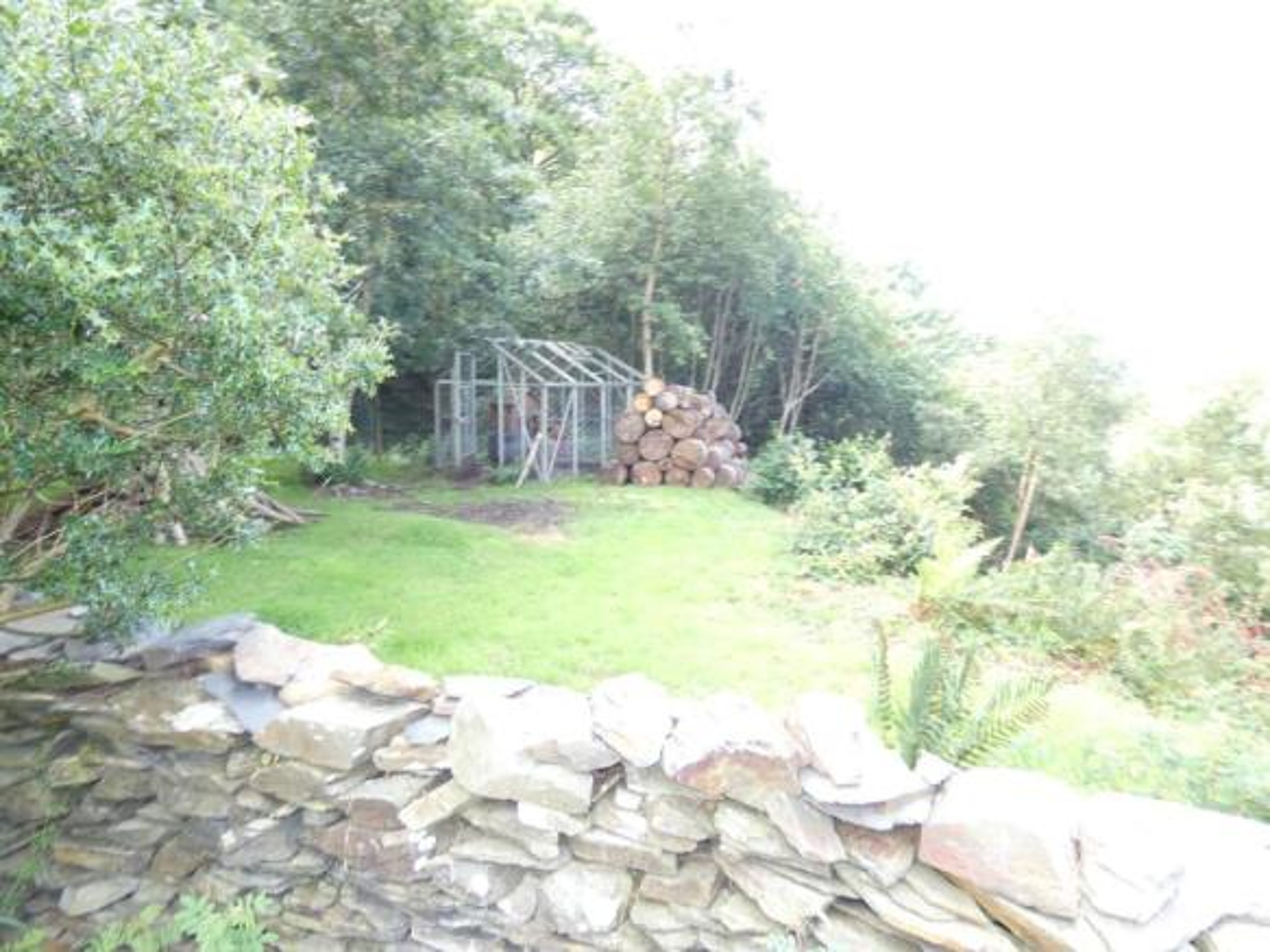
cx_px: 635
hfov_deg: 81.8
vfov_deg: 66.0
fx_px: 734
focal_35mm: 20
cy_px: 476
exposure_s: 1/40
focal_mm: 3.6
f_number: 2.8
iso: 80
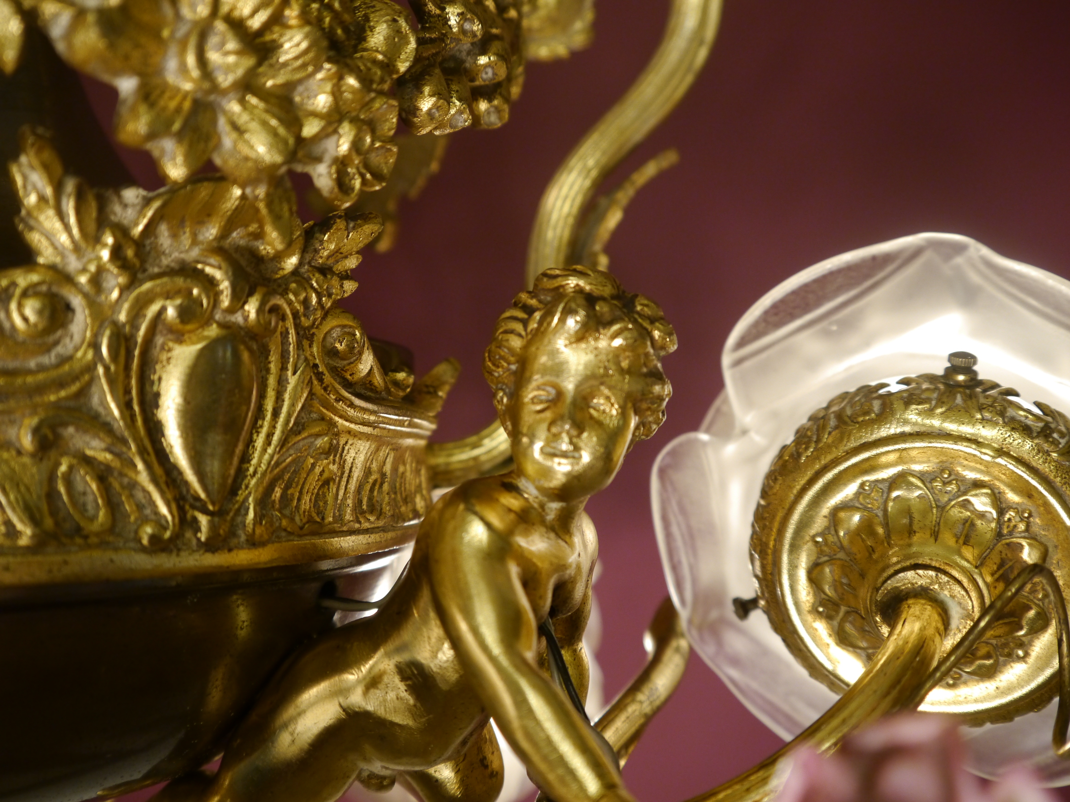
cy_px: 401
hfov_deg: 51.4
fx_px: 1113
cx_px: 535
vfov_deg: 39.7
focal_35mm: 36
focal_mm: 18
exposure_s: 1/60
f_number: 4
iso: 500
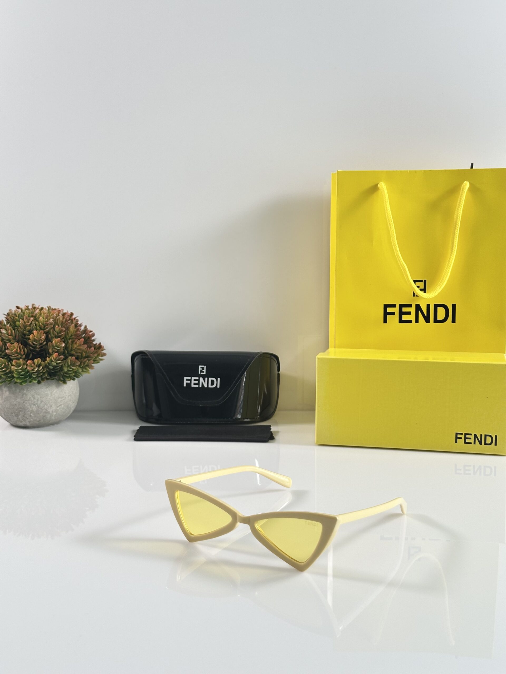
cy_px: 337
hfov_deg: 30.3
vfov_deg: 39.7
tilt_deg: -9.2
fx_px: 936
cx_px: 253
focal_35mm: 48
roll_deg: -0.2
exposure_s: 1/100
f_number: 1.78
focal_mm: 6.86
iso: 64
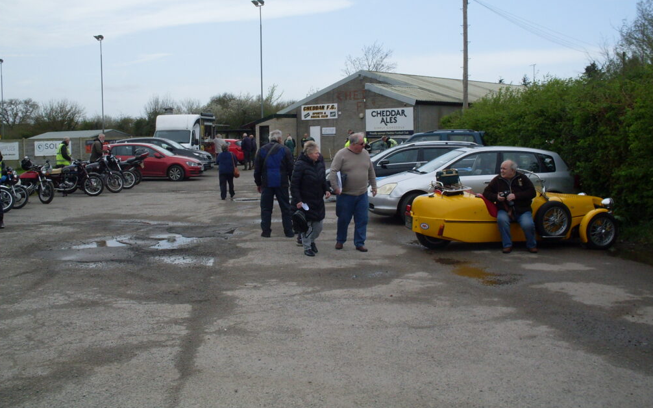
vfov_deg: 31.2
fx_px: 730
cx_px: 323
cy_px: 170
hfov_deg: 48.2
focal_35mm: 41
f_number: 8.4
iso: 80
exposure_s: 1/180
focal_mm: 6.3
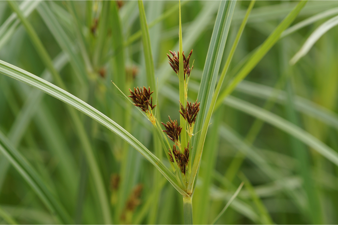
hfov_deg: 13.7
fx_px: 1408
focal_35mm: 150
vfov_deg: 9.1
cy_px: 112
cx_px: 169
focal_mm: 100
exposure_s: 1/160
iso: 160
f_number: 5.6
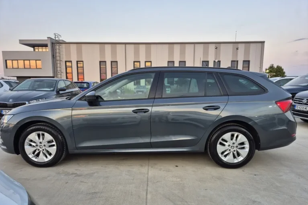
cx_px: 154
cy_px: 115
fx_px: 205
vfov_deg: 53.0
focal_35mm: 24
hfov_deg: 73.7
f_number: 1.8
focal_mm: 5.4
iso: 100
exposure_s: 1/100
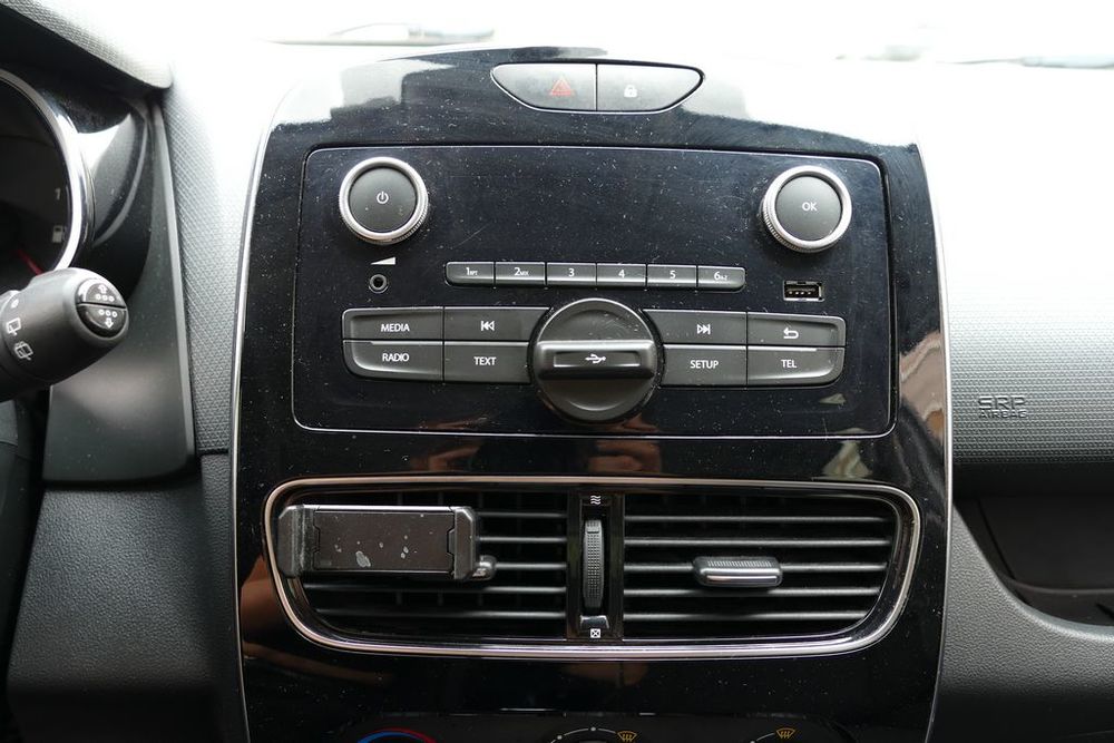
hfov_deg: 54.4
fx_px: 1083
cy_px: 372
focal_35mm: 35
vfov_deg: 37.9
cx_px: 557
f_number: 3.1
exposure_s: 1/80
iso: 200
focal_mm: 12.9
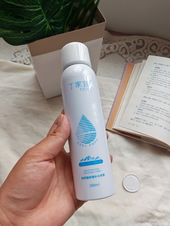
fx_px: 157
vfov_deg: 71.6
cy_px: 113
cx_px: 85
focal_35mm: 24
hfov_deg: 56.8
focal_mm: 1.96
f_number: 2.2
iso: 250
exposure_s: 1/100
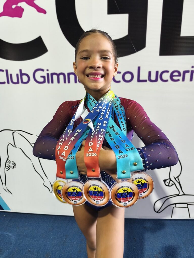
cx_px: 97
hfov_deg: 58.9
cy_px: 129
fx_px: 172
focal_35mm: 23
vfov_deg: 73.9
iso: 640
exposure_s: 1/50
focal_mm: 6.14
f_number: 1.65
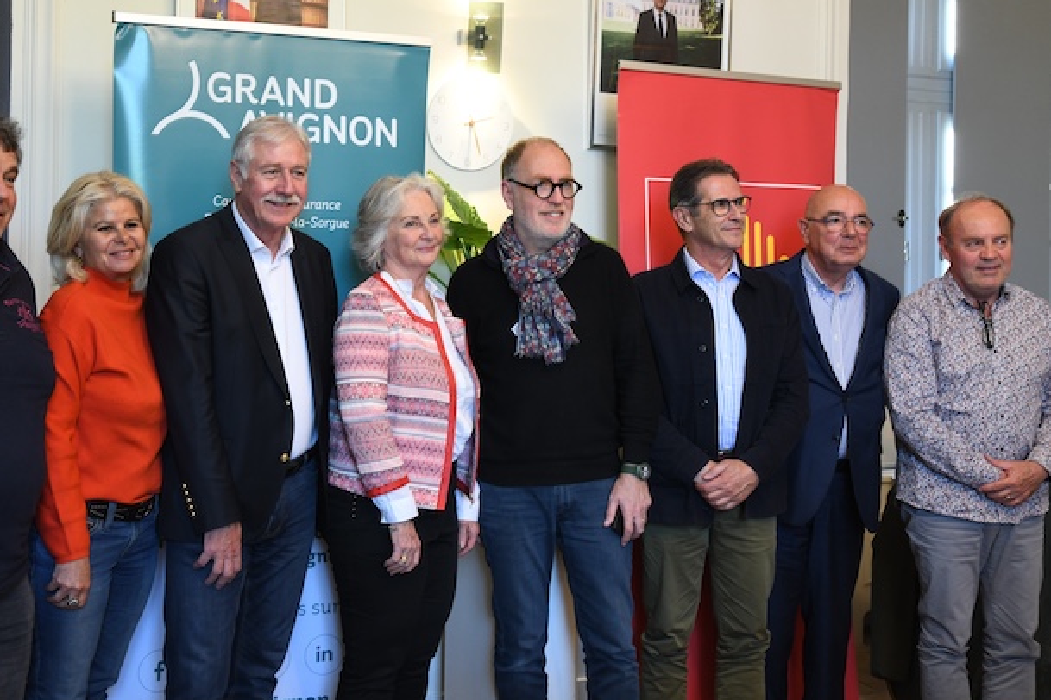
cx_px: 414
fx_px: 1343
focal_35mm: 46
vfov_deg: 29.1
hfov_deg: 42.5
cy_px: 265
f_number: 6.3
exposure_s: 1/40
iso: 1400
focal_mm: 35
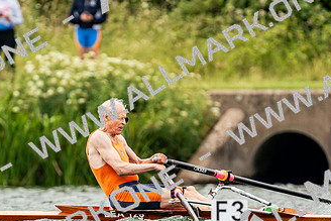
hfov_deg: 1.9
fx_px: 9768
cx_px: 153
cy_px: 162
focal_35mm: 1062
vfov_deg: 1.3
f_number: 6.3
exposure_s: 1/2000
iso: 500
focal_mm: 600
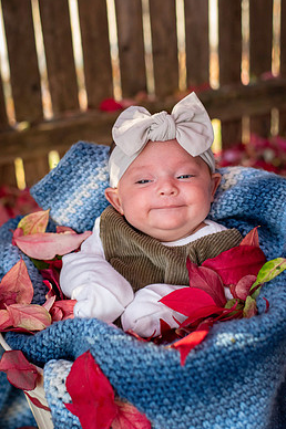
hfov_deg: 23.3
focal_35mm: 58
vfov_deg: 34.5
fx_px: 692
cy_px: 202
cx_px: 148
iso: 3200
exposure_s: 1/1600
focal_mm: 50
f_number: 3.2
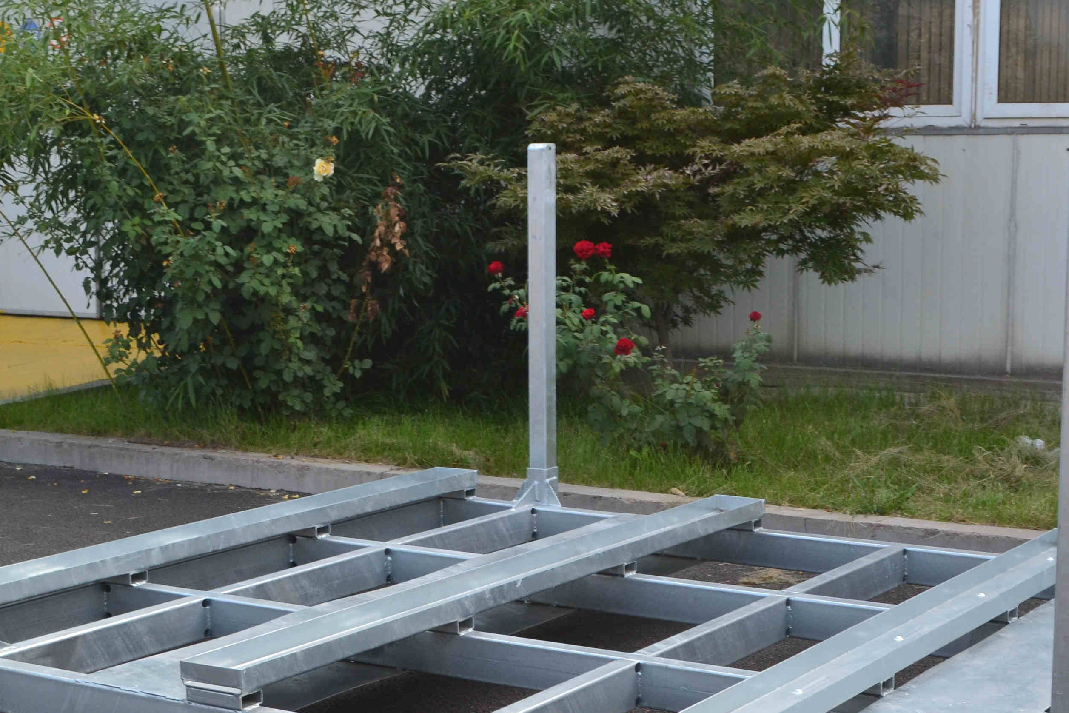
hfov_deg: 30.3
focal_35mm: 66
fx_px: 1960
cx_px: 688
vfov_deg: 20.5
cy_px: 497
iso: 400
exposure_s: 1/200
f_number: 10
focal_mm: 24
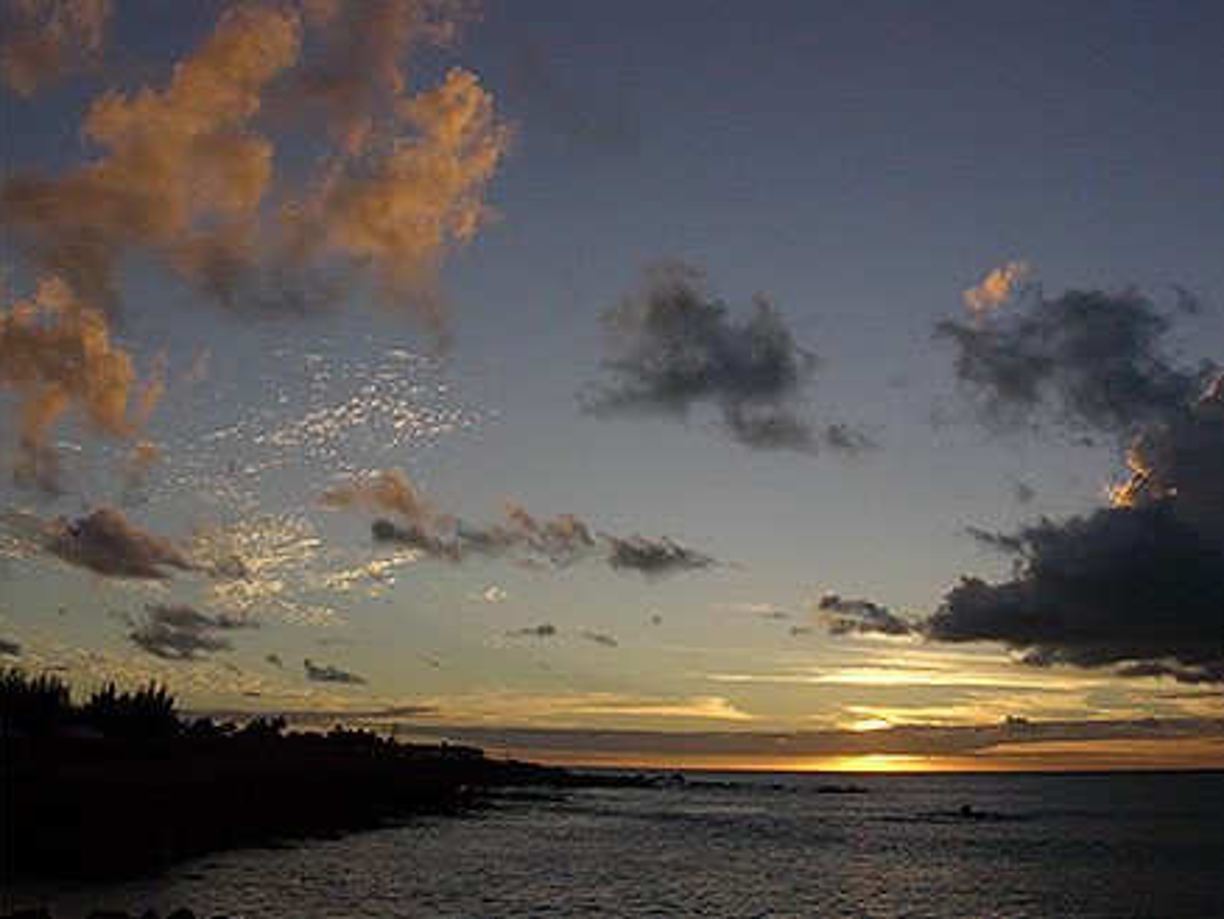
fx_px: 1344
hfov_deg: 49.0
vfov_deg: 37.8
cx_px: 620
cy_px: 450
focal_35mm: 38
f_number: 5.4
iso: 70
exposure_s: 1/373
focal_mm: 5.6
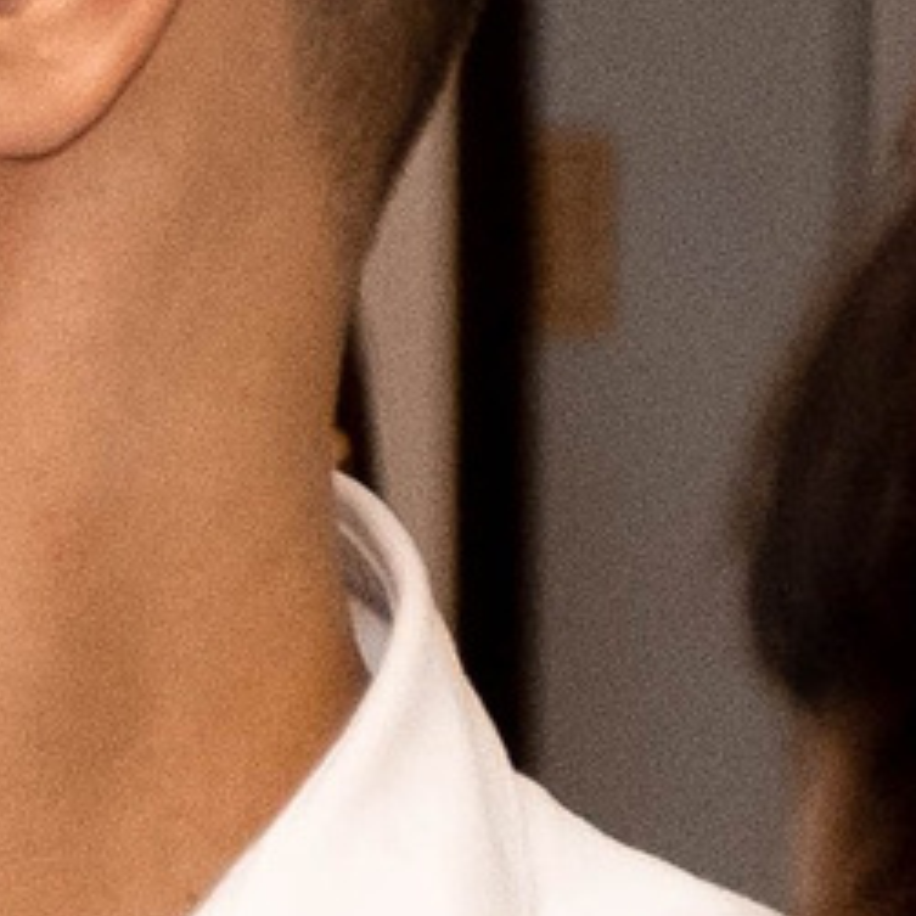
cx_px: -2689
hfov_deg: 2.2
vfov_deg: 2.2
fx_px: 23322
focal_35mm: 779
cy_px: 958
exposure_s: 1/160
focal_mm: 55
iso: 1600
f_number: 4
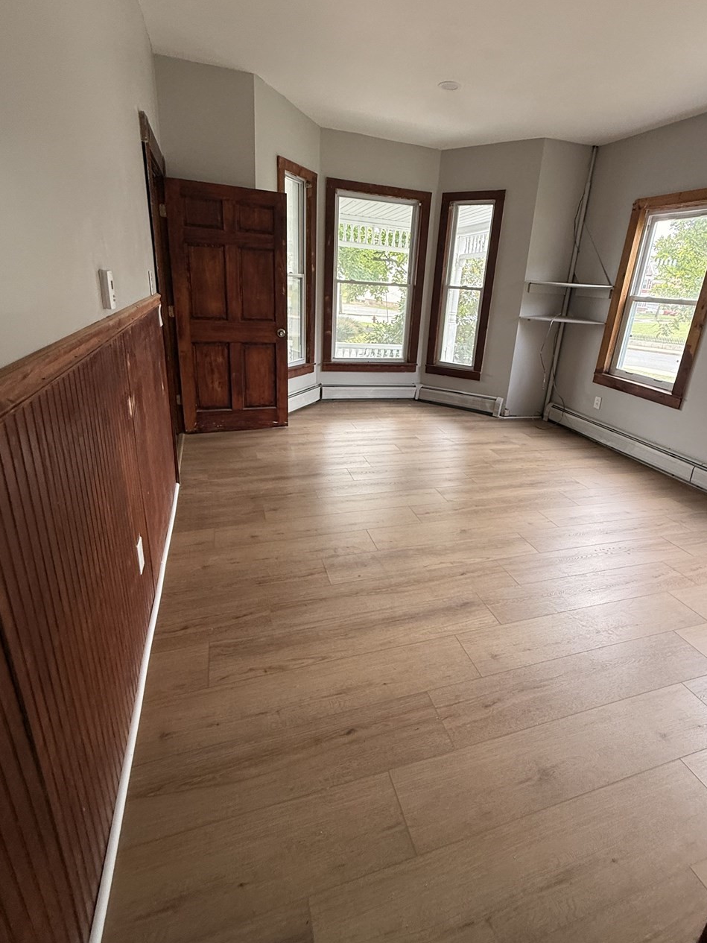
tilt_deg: -18.3
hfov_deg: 74.6
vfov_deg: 90.9
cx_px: 381
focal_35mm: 17
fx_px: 463
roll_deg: -5.2
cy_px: 444
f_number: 2.2
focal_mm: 2.22
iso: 125
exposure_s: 1/99
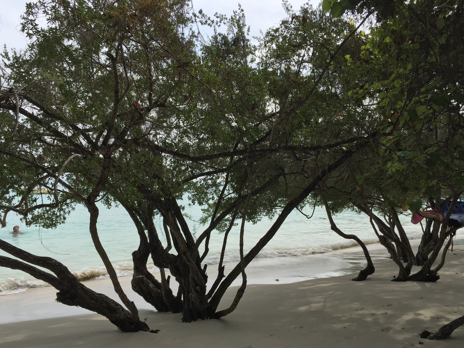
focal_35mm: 31
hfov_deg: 58.3
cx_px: 236
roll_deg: -2.1
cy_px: 184
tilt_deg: -0.7
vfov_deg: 45.4
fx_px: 416
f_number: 2.2
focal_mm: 4.15
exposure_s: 1/1276
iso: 32
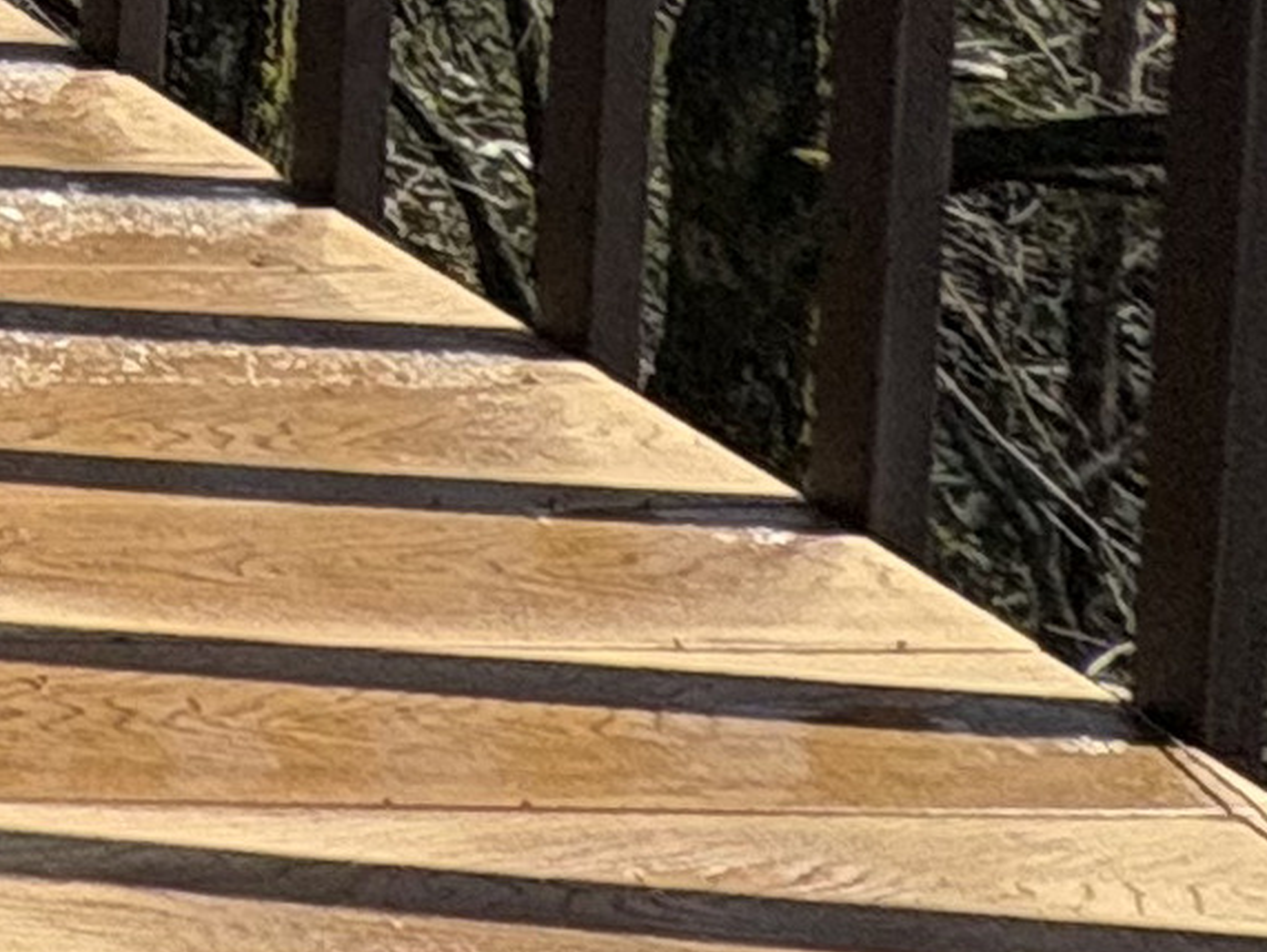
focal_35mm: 98
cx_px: -2916
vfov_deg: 11.2
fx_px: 3589
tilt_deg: -1.9
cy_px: -1675
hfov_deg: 10.3
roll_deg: +0.2
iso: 50
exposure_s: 1/1637
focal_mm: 2.22
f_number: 2.2
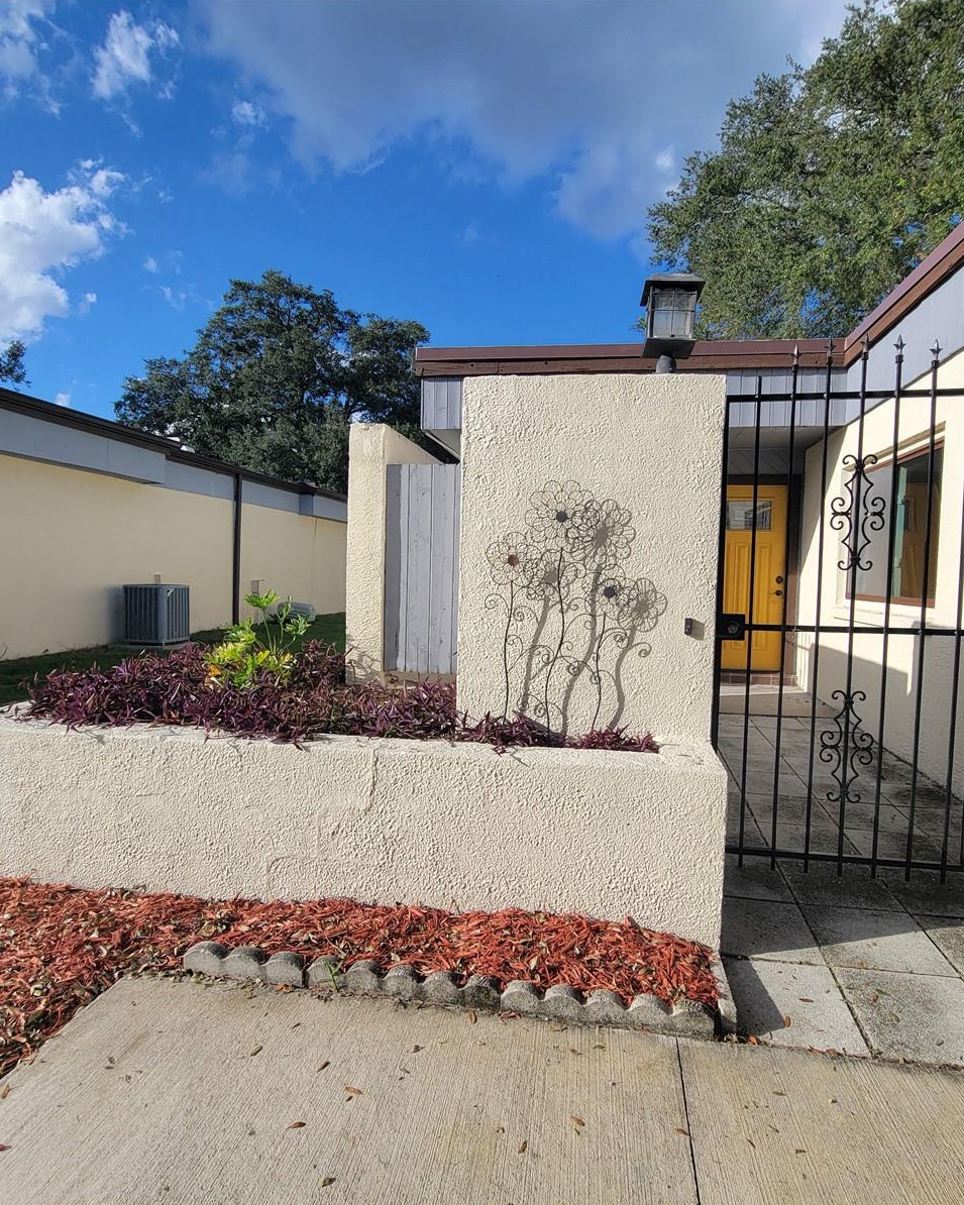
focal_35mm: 17
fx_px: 606
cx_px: 503
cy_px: 602
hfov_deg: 76.9
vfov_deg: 89.6
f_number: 2.2
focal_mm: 2.2
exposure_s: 1/1632
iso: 50
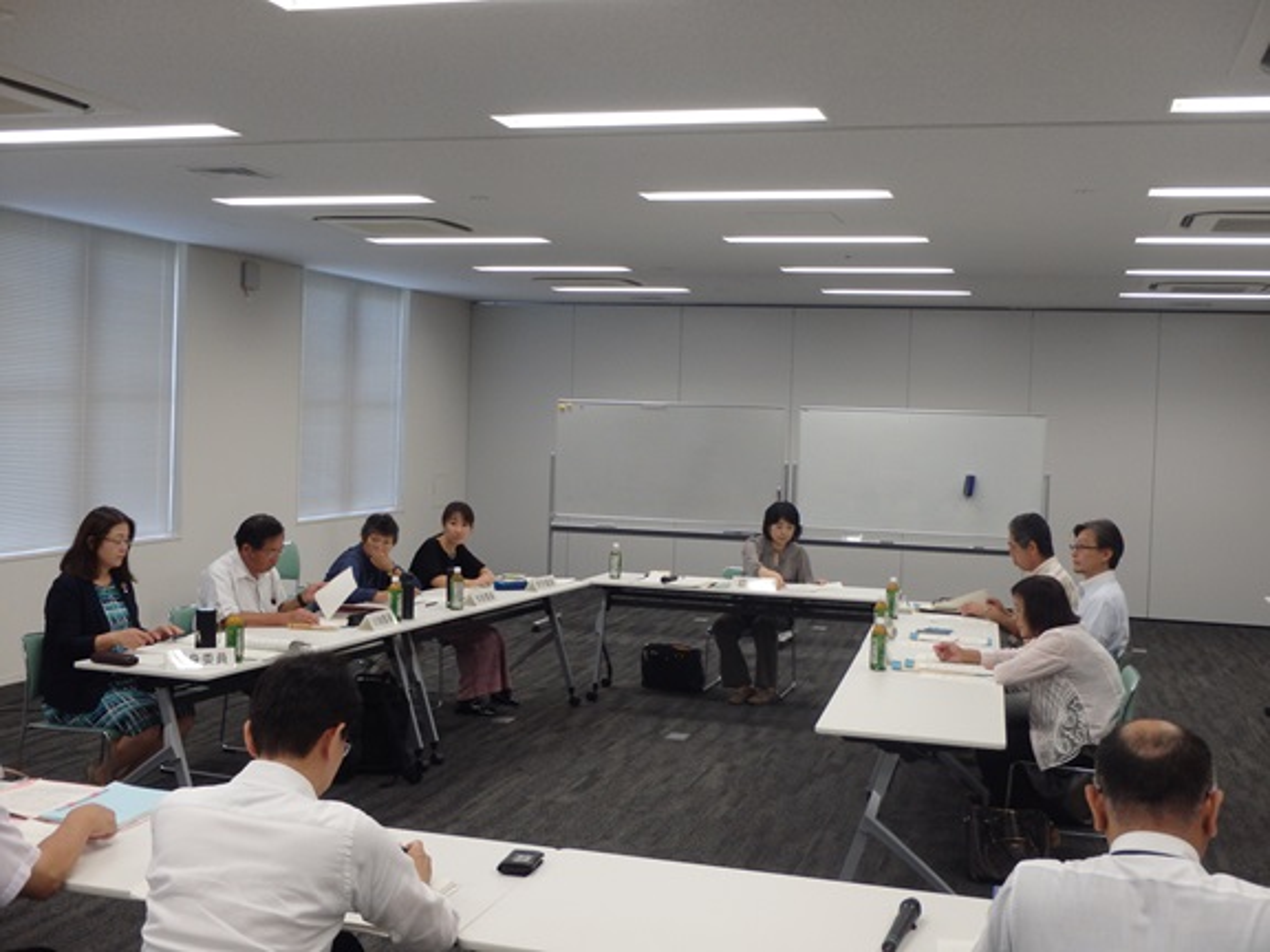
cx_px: 635
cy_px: 476
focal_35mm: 40
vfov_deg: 36.0
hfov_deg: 46.8
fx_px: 1468
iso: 250
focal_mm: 7.3
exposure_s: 1/40
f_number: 4.7
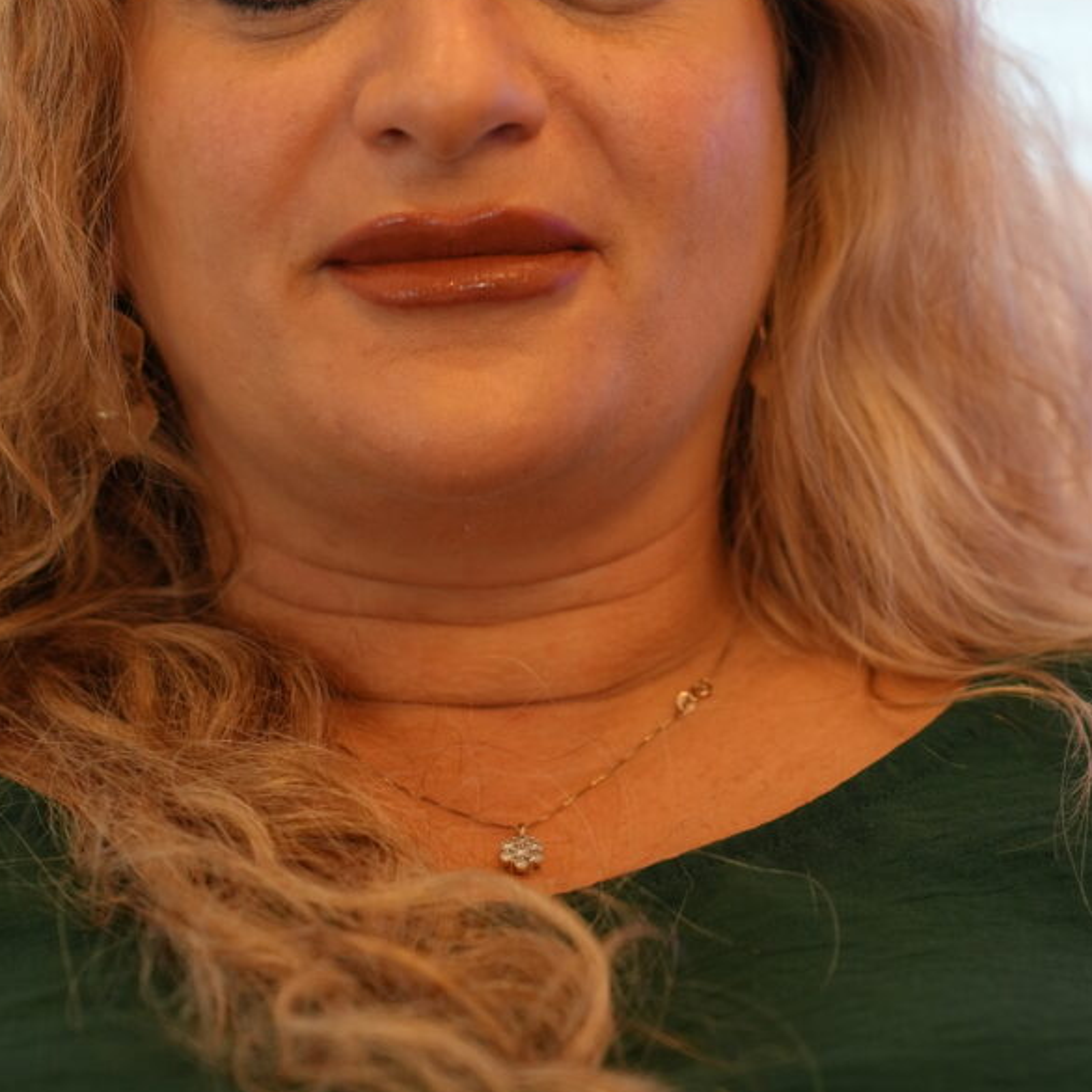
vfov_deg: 16.7
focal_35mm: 104
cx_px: 548
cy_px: 330
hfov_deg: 16.7
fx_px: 3712
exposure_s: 1/160
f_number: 4
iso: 1600
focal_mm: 70
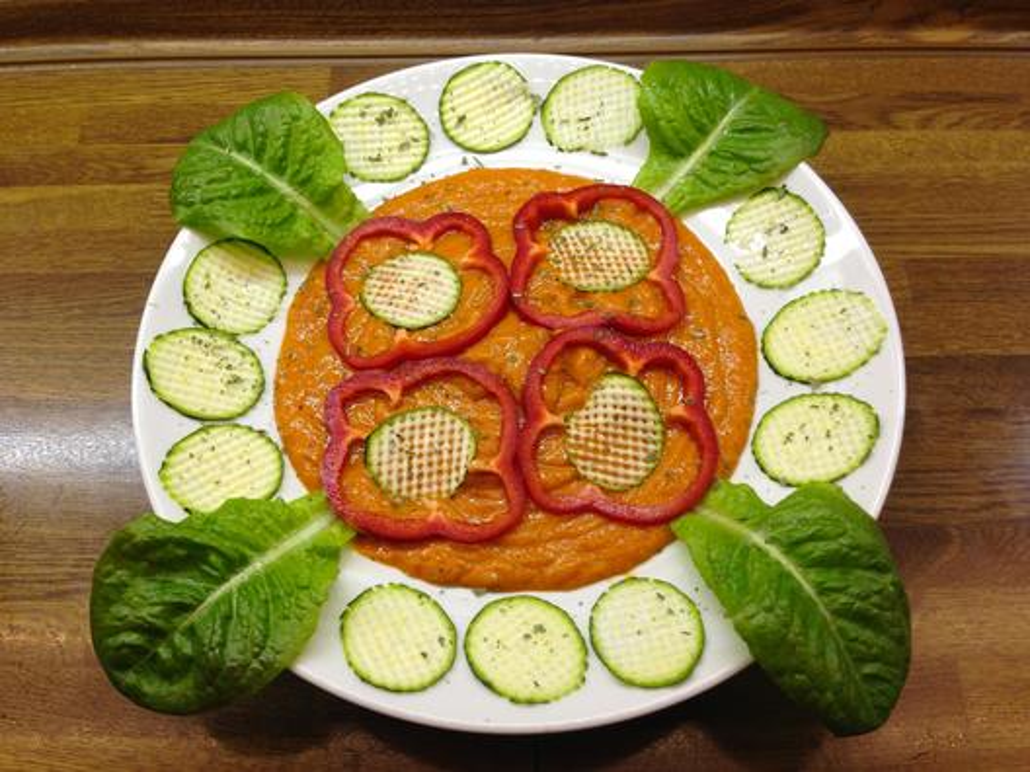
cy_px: 386
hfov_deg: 55.4
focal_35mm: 33
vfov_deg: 42.9
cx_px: 515
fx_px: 982
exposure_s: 1/33
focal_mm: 4.12
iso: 50
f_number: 2.4
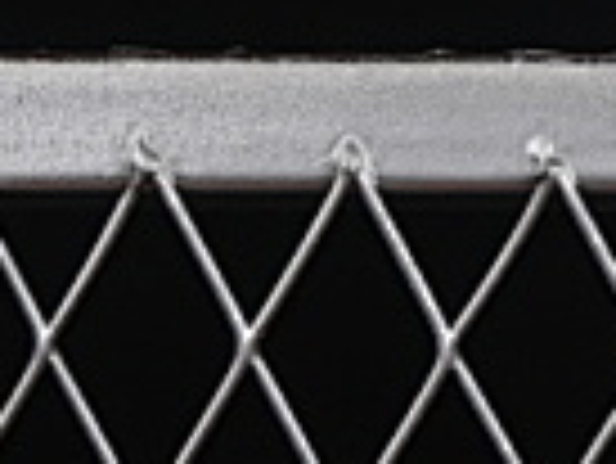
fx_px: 7516
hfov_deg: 4.5
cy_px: -687
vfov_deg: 3.5
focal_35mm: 422
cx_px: 1758
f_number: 8
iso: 160
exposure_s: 1/80
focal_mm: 50
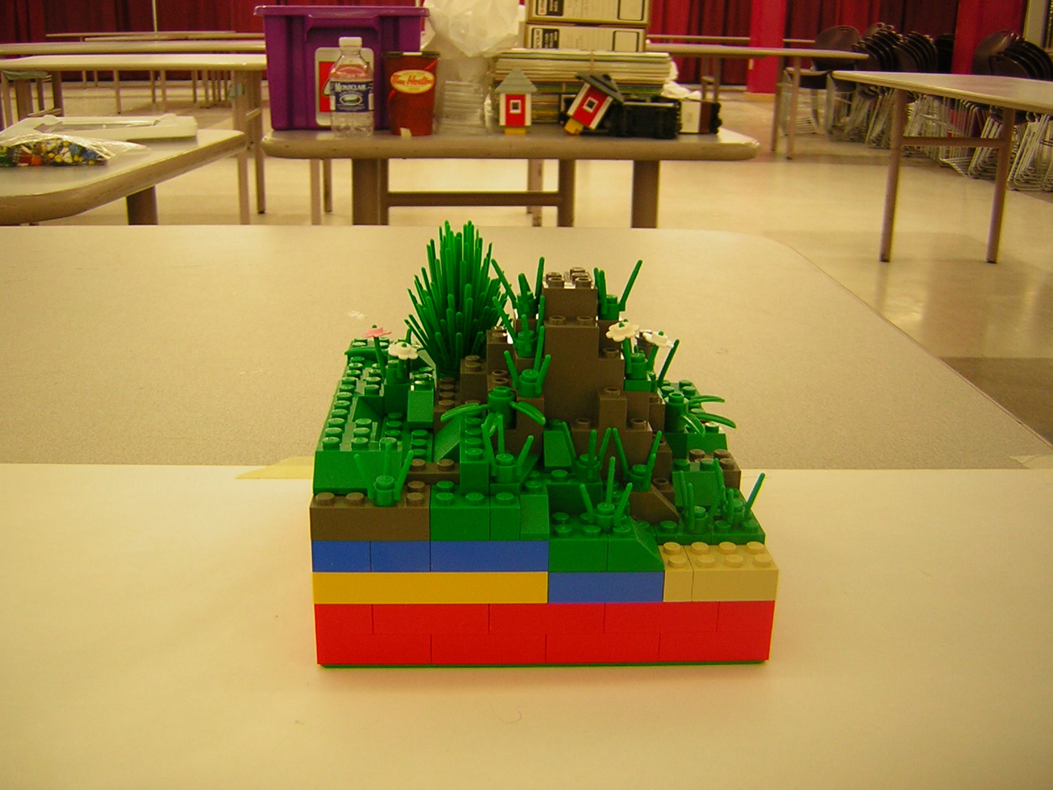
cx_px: 526
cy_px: 395
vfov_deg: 39.7
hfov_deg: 51.4
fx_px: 1095
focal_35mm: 36
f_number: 2.6
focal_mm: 4.7
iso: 50
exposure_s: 1/5.9
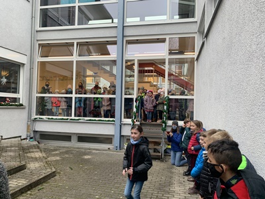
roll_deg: -2.4
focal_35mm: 26
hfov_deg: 67.3
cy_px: 100
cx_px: 132
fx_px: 199
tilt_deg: +0.5
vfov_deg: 53.1
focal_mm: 4.25
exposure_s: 1/63
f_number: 1.8
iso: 100
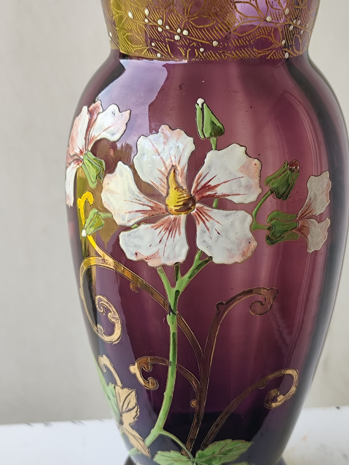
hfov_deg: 32.1
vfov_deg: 42.1
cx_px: 200
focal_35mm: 45
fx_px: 605
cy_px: 231
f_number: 1.65
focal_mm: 6.14
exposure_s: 1/100
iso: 80
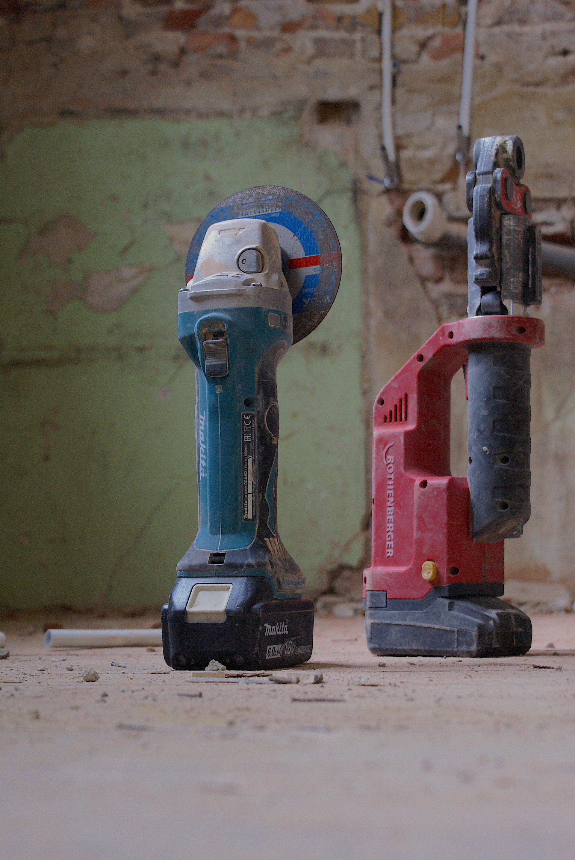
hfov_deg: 18.2
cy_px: 430
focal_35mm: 75
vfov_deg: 27.0
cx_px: 288
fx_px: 1792
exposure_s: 1/30
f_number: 5.6
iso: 400
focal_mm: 50
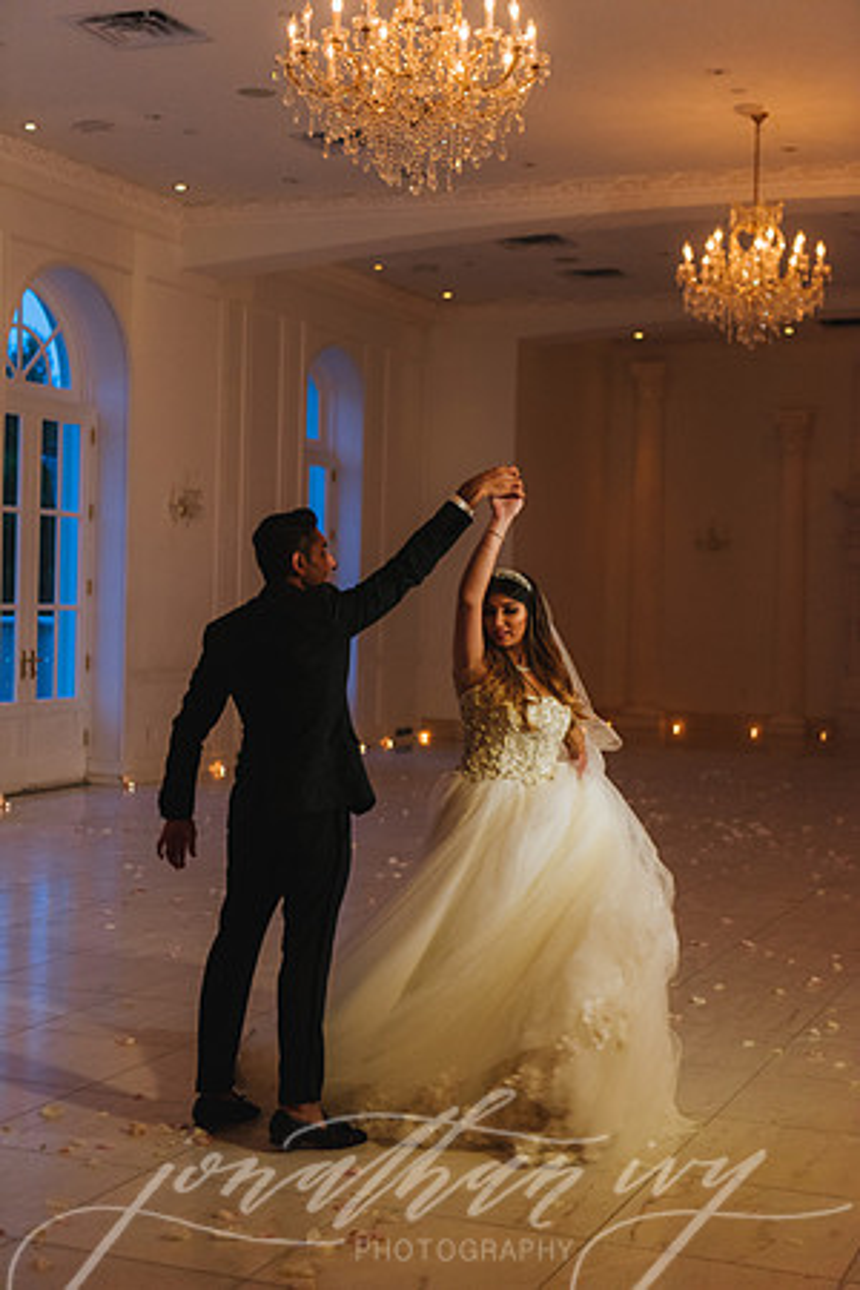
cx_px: 430
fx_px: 1863
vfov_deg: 38.2
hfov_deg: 26.0
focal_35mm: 52
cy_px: 645
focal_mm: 52
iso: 1600
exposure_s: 1/125
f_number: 2.8
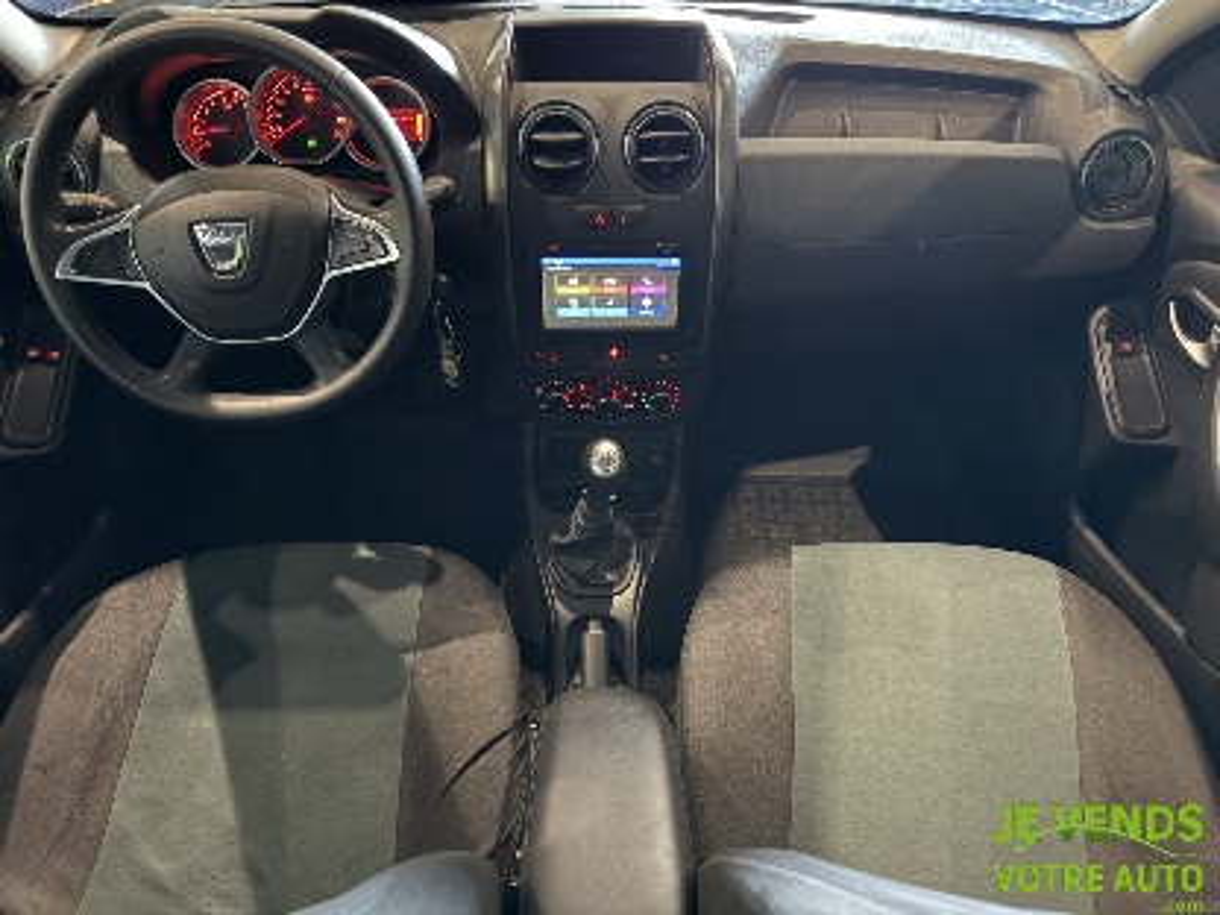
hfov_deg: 71.6
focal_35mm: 24
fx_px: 846
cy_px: 458
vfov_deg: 56.8
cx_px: 610
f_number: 1.78
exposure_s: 1/20
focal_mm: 6.76
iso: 1600
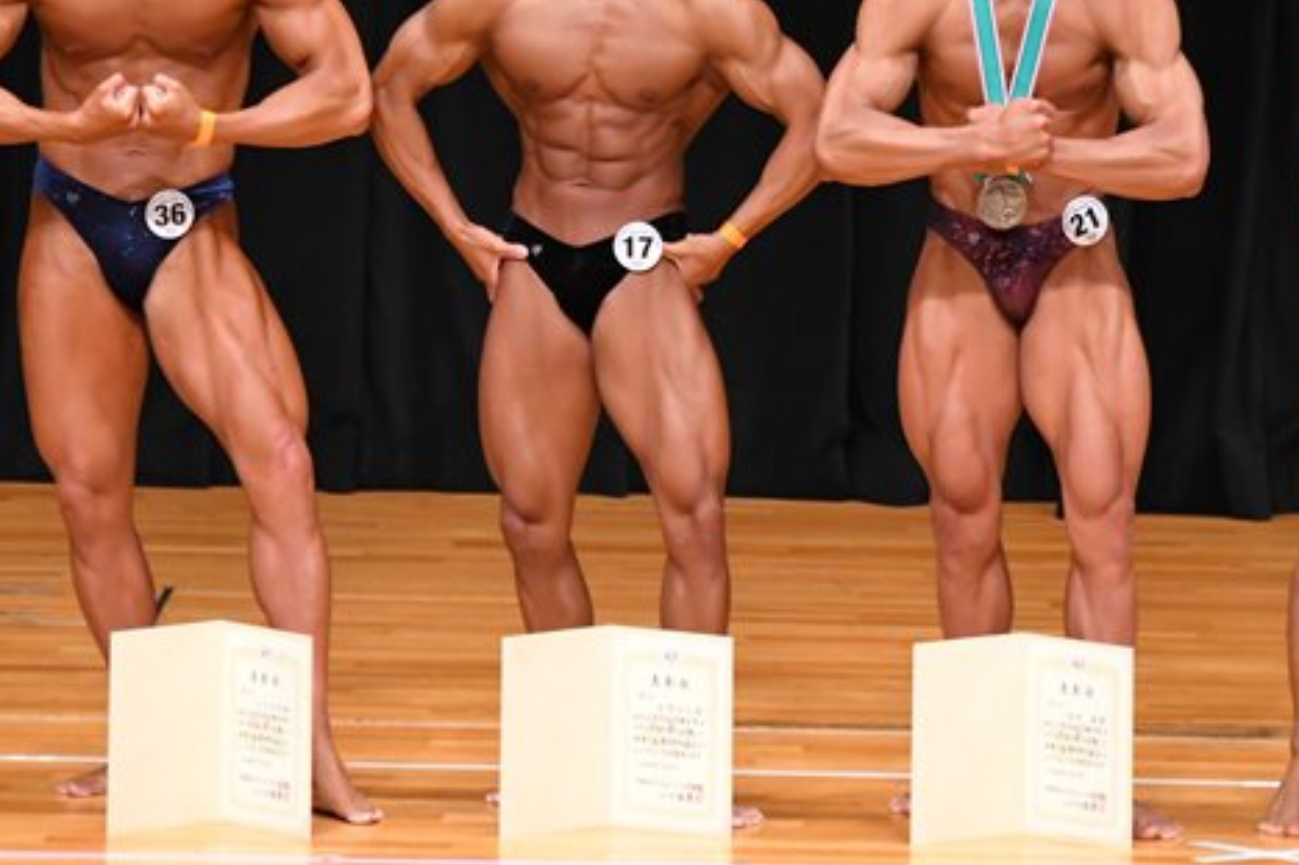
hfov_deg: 5.2
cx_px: 672
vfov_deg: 3.5
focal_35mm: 398
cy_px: 275
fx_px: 14355
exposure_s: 1/400
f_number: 5.6
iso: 4000
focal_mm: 160
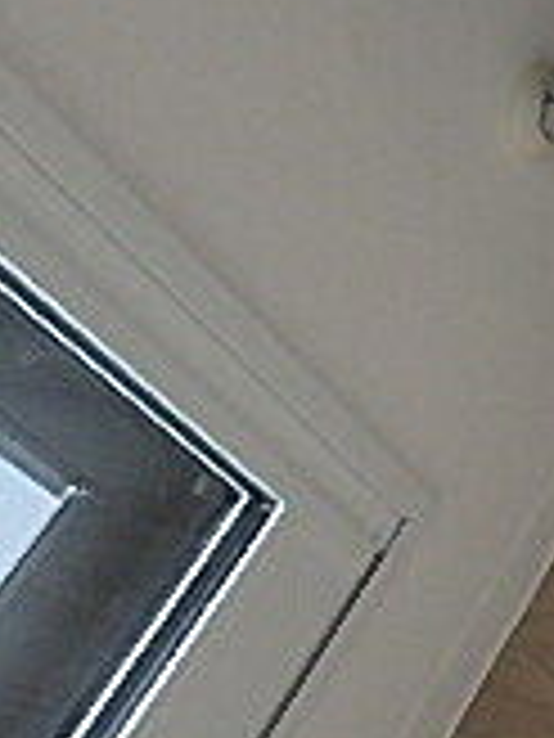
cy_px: 180
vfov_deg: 23.6
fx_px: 1750
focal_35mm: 82
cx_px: 1432
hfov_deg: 12.6
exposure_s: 1/40
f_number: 3.5
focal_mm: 3.7
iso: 200
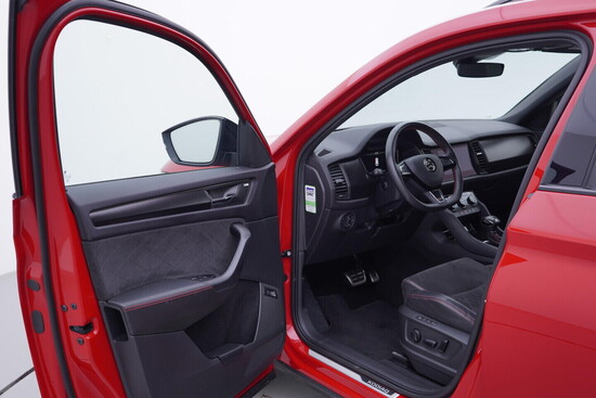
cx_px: 298
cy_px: 199
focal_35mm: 36
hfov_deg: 53.1
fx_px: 596
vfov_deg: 36.9
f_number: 3.2
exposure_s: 1/50
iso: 125
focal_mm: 24
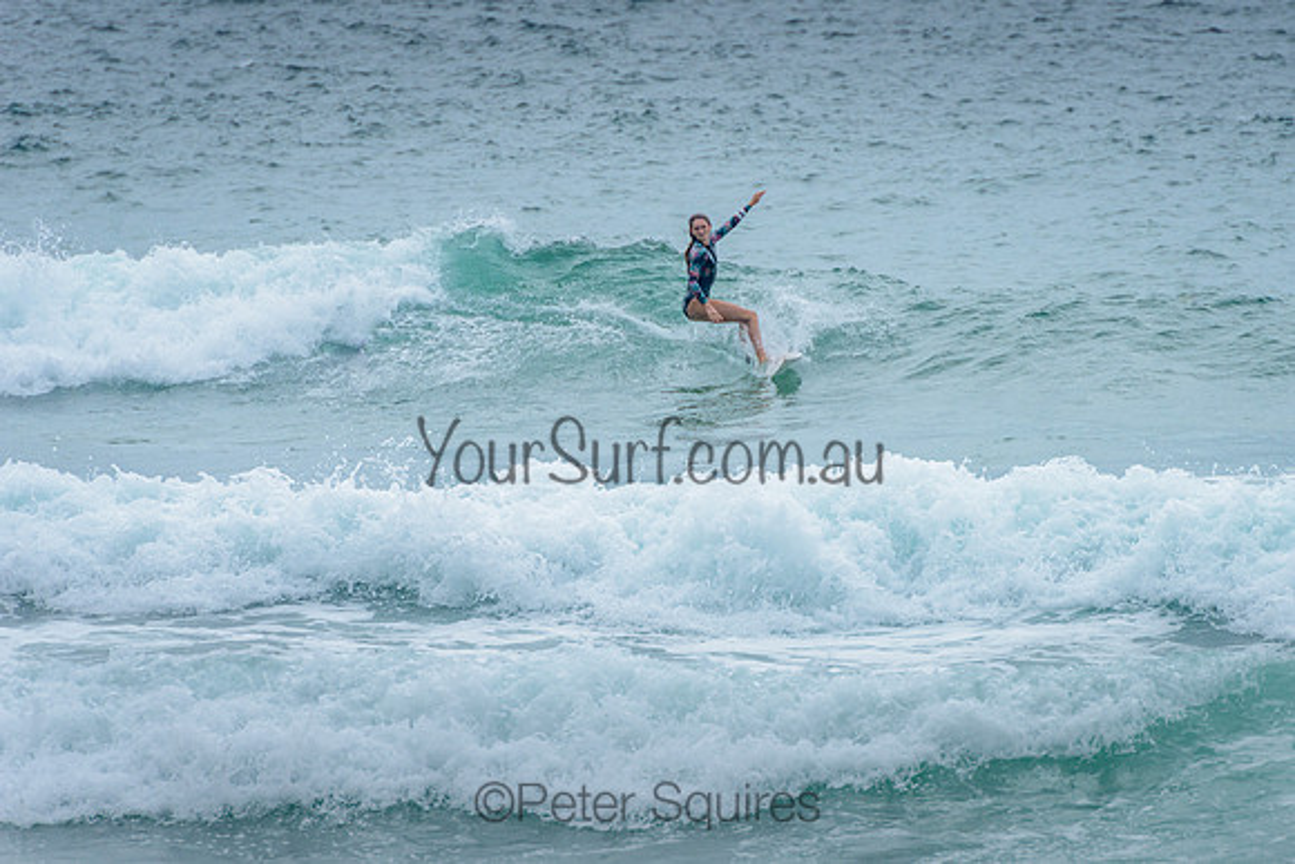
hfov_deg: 4.2
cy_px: 392
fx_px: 17635
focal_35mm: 490
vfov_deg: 2.8
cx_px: 793
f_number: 9
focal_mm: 400
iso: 500
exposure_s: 1/1600
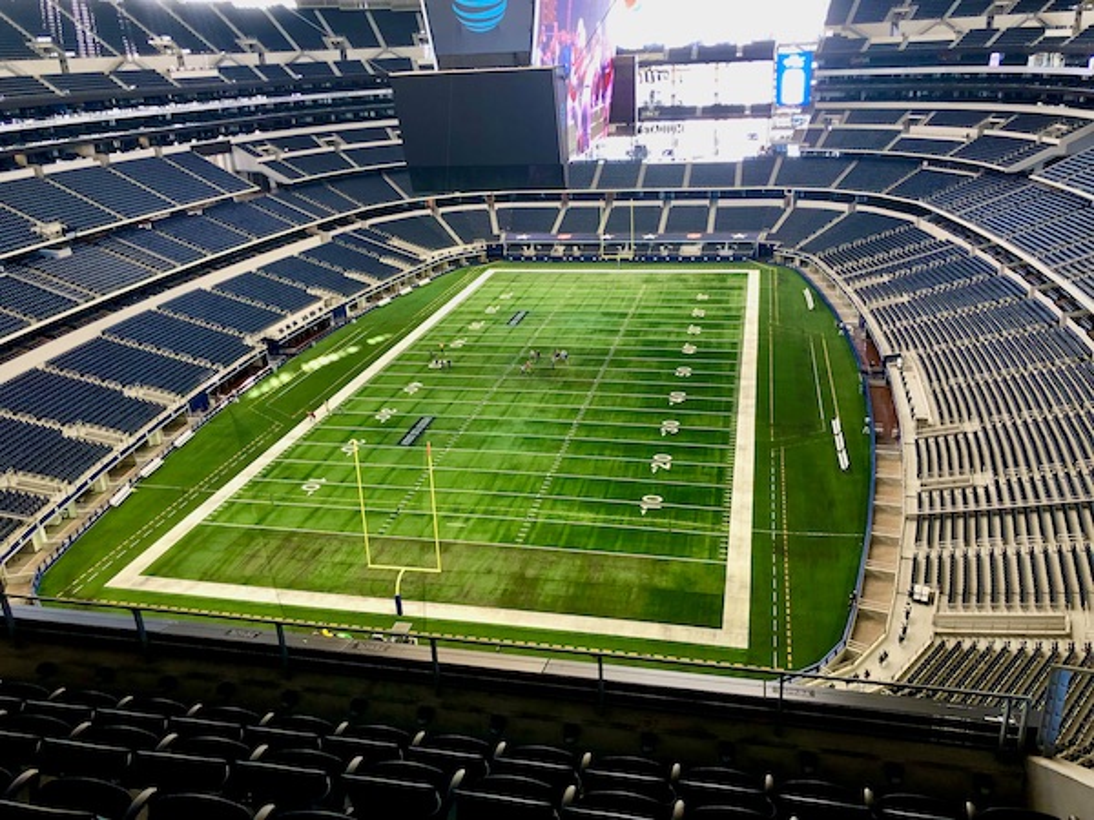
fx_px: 885
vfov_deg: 49.7
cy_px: 410
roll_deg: +3.7
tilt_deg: -22.0
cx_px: 547
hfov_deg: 63.4
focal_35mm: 28
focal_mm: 4
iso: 40
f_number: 1.8
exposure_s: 1/30
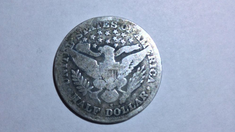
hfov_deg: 56.6
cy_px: 72
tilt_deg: -84.8
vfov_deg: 33.7
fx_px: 218
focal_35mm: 35
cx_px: 118
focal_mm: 3.3
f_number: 2.4
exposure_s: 1/30
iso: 40
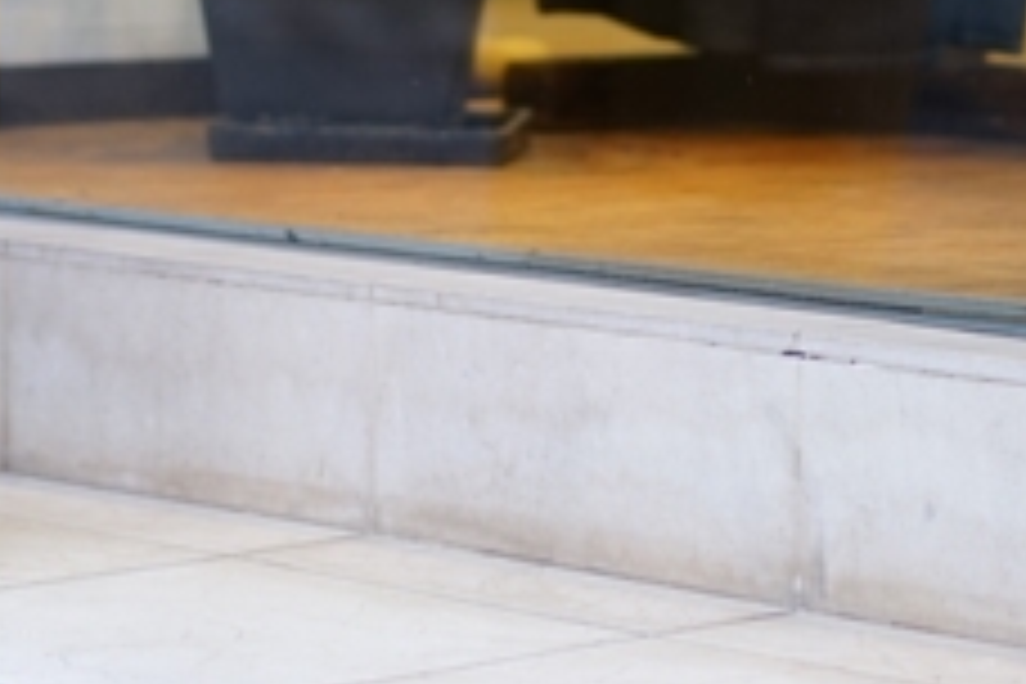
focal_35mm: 193
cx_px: 482
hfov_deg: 10.7
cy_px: -412
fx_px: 5500
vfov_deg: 7.0
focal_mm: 55
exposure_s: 1/60
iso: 125
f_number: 1.8
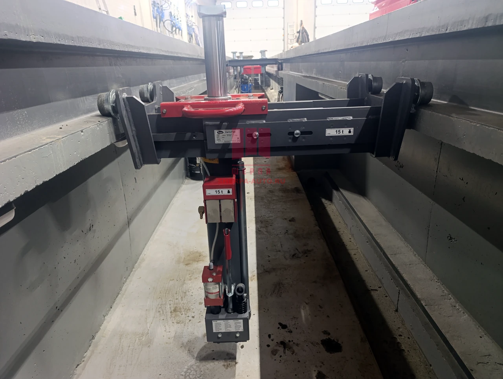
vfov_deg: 59.0
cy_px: 190
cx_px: 252
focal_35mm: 23
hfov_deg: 73.8
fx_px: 335
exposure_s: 1/50
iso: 1000
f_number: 1.6
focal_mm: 6.14
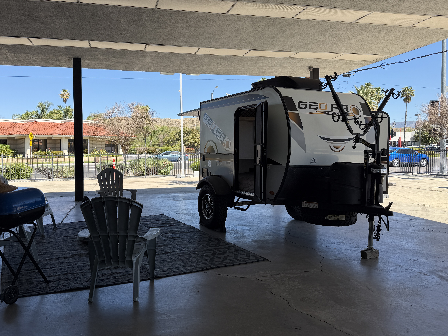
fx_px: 375
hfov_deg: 61.5
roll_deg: +0.7
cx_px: 200
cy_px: 156
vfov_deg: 48.2
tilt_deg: -1.8
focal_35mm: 29
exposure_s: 1/2232
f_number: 1.78
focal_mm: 6.76
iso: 80
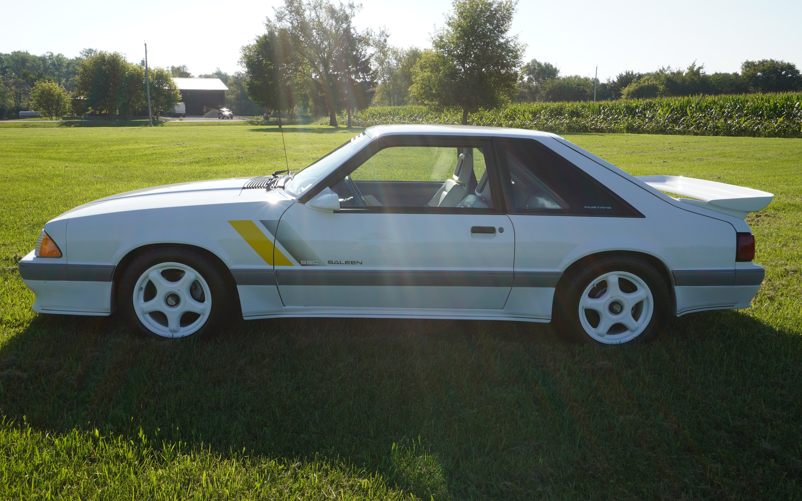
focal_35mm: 31
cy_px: 238
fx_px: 678
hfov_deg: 61.2
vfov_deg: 40.6
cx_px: 400
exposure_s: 1/80
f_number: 13
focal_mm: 20
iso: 100
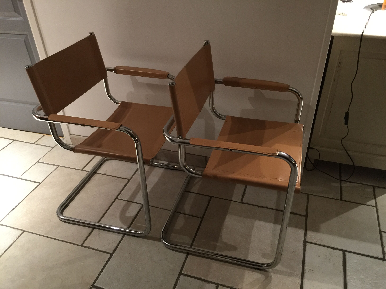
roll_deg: +1.0
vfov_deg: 48.2
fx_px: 323
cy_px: 144
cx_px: 193
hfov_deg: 61.7
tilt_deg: -36.2
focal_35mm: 29
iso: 125
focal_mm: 4.15
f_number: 2.2
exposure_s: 1/10
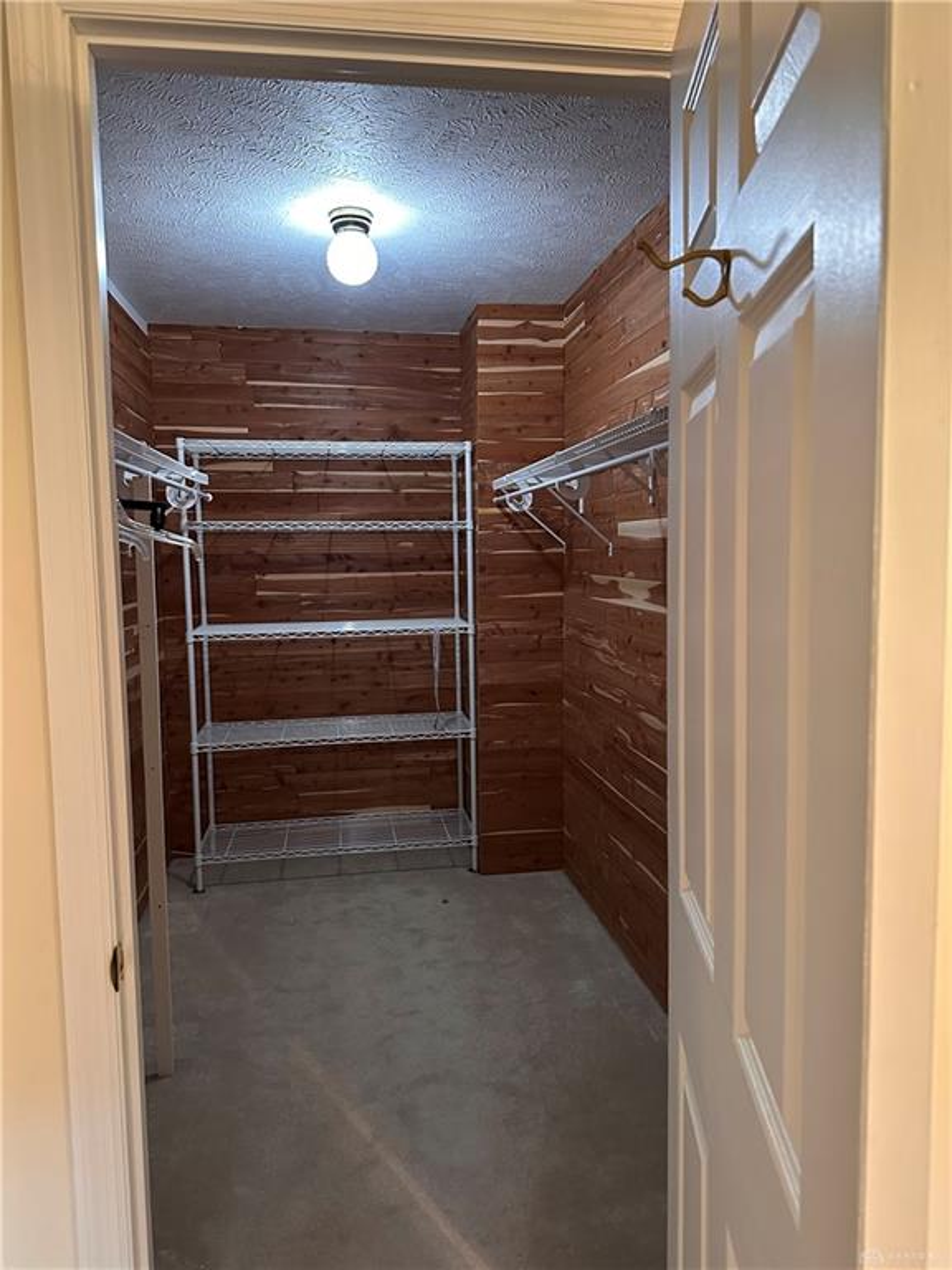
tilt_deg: -3.2
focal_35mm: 24
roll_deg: +0.7
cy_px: 635
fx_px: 880
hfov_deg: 56.8
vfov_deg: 71.6
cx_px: 476
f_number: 1.78
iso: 640
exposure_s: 1/60
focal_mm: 6.86
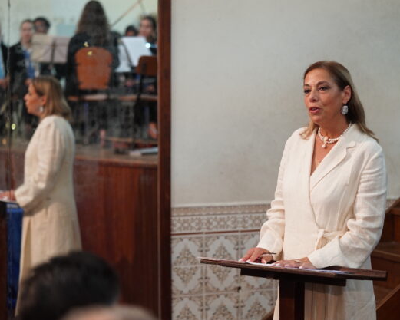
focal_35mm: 102
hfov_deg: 18.8
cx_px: 209
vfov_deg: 15.1
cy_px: 160
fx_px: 1208
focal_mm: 90
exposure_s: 1/80
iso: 1600
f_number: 2.8
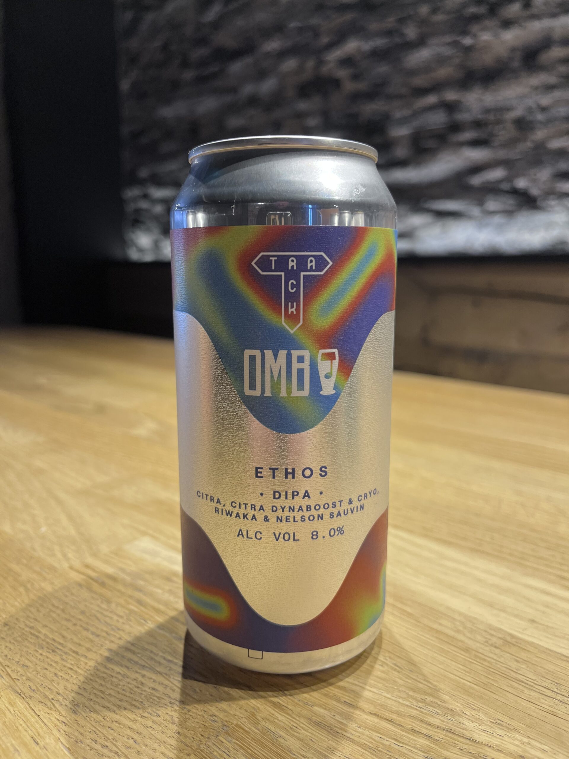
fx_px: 570
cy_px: 380
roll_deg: +0.0
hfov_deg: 53.1
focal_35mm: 26
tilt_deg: -10.2
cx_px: 284
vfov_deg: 67.3
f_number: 1.6
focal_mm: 5.1
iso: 125
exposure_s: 1/100
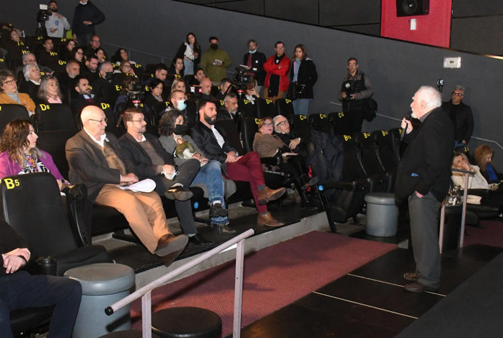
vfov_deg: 37.1
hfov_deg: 53.0
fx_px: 504
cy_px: 169
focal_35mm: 36
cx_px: 252
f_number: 6.3
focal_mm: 24
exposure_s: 1/160
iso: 12800
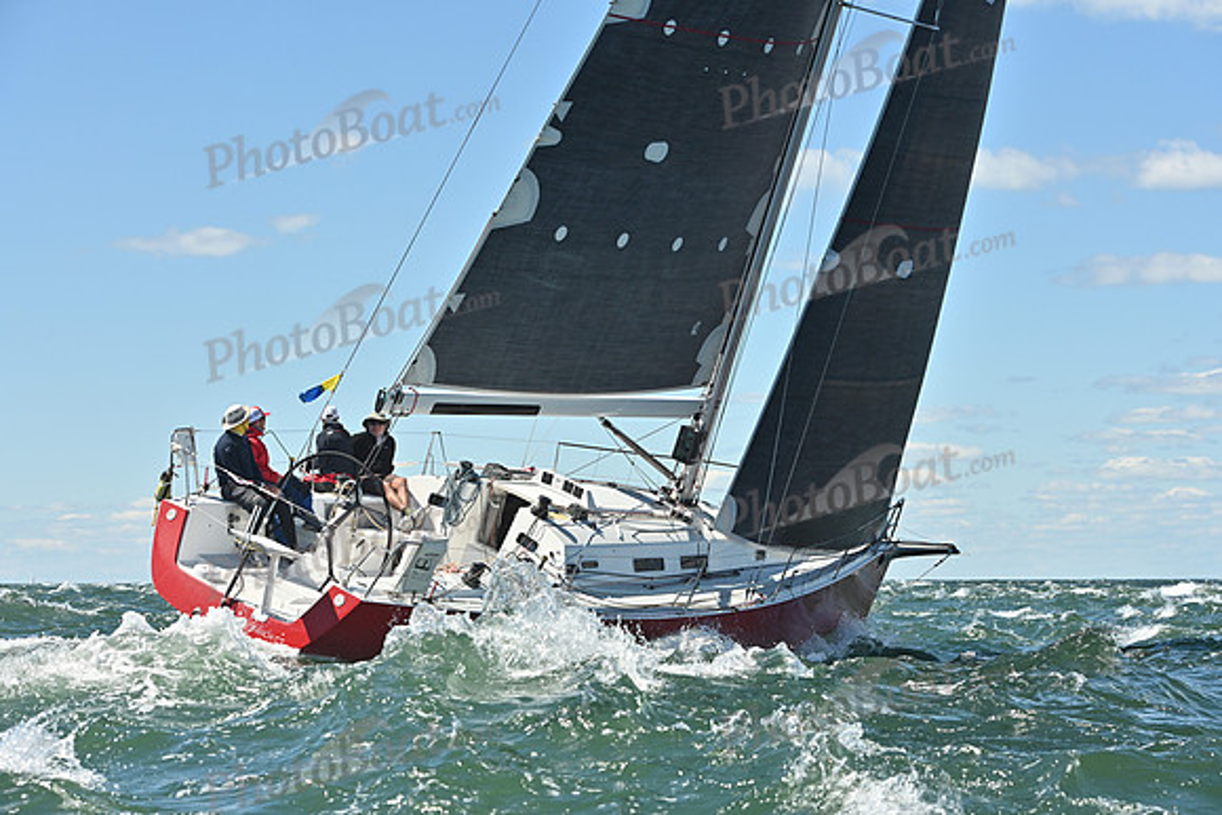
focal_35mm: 98
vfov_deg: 14.0
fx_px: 3327
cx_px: 611
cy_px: 408
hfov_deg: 20.8
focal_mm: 98
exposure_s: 1/1600
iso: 320
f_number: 7.1
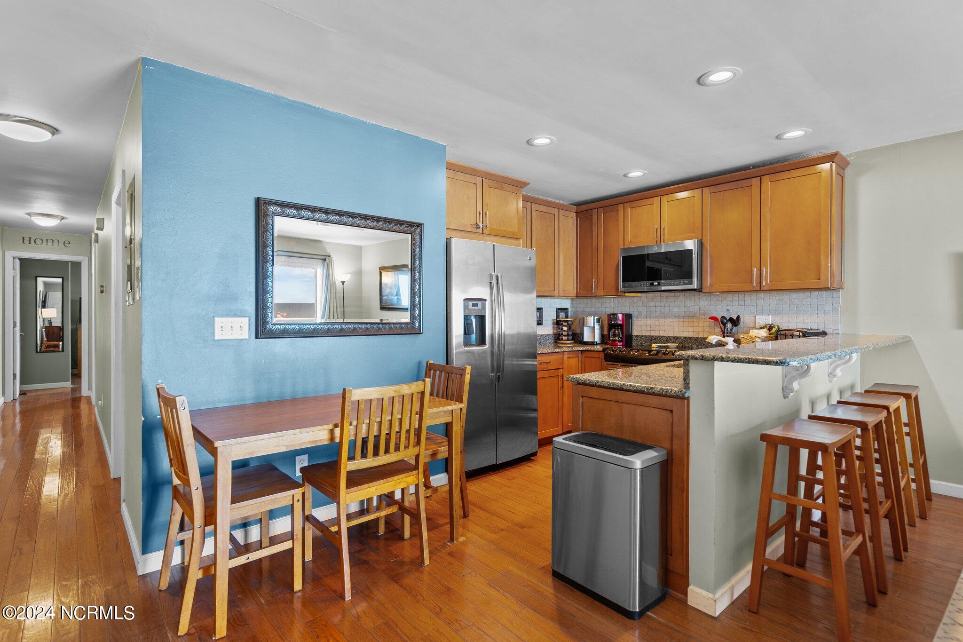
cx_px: 482
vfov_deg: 73.7
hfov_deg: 96.7
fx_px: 428
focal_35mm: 16
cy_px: 321
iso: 320
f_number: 4
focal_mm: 16
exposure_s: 1/4
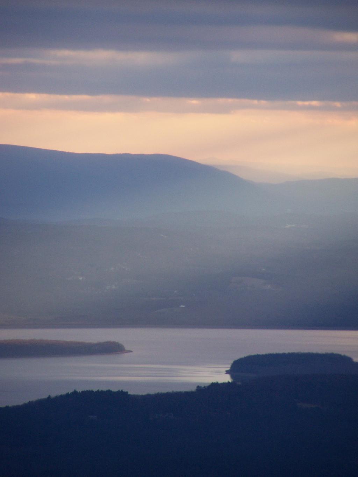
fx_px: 5239
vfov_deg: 5.2
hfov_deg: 3.9
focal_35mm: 380
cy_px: 238
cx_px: 179
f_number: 3.7
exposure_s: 1/200
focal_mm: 63
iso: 140
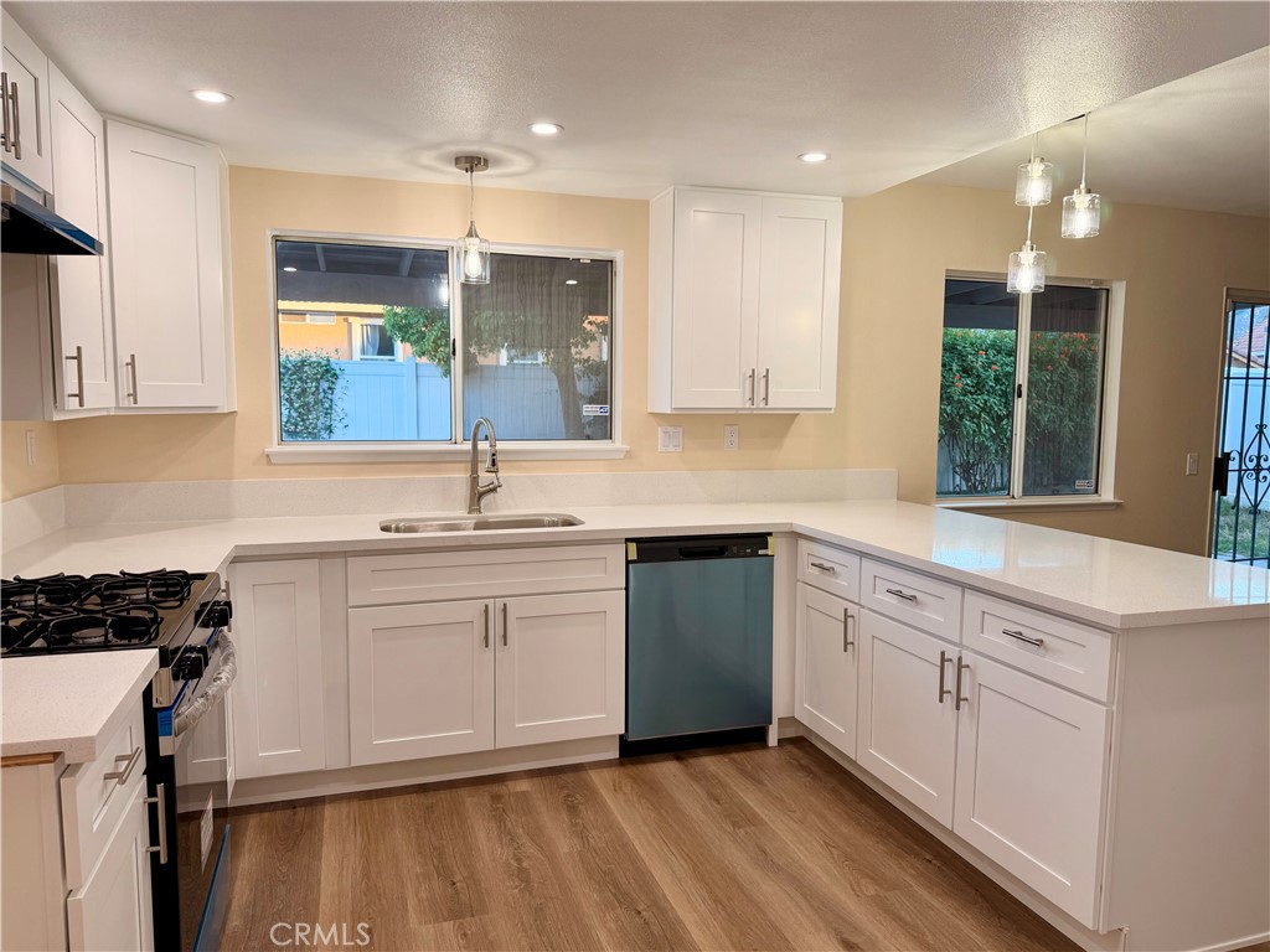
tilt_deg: -6.3
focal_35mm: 24
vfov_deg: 56.8
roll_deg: +0.7
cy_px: 476
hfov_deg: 71.6
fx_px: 881
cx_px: 635
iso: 80
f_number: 1.78
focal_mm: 6.76
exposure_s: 1/120
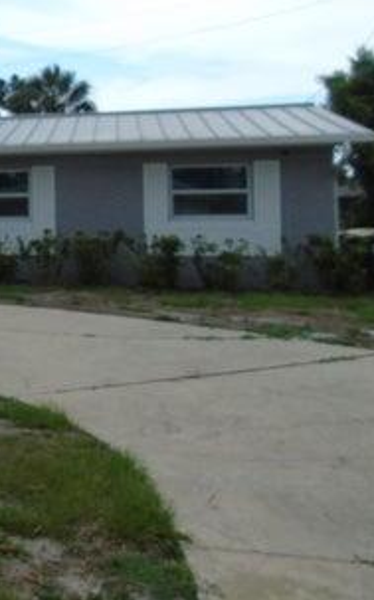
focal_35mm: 56
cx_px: -237
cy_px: 190
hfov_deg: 19.2
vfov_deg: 35.9
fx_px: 915
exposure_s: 1/400
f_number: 3.4
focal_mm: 4.4
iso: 80
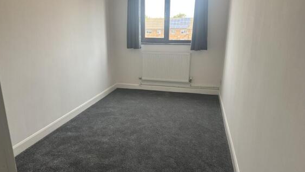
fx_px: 218
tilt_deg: -15.6
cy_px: 90
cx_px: 150
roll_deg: +0.8
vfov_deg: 43.0
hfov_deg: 69.8
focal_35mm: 27
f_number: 1.78
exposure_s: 1/176
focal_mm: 6.86
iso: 80
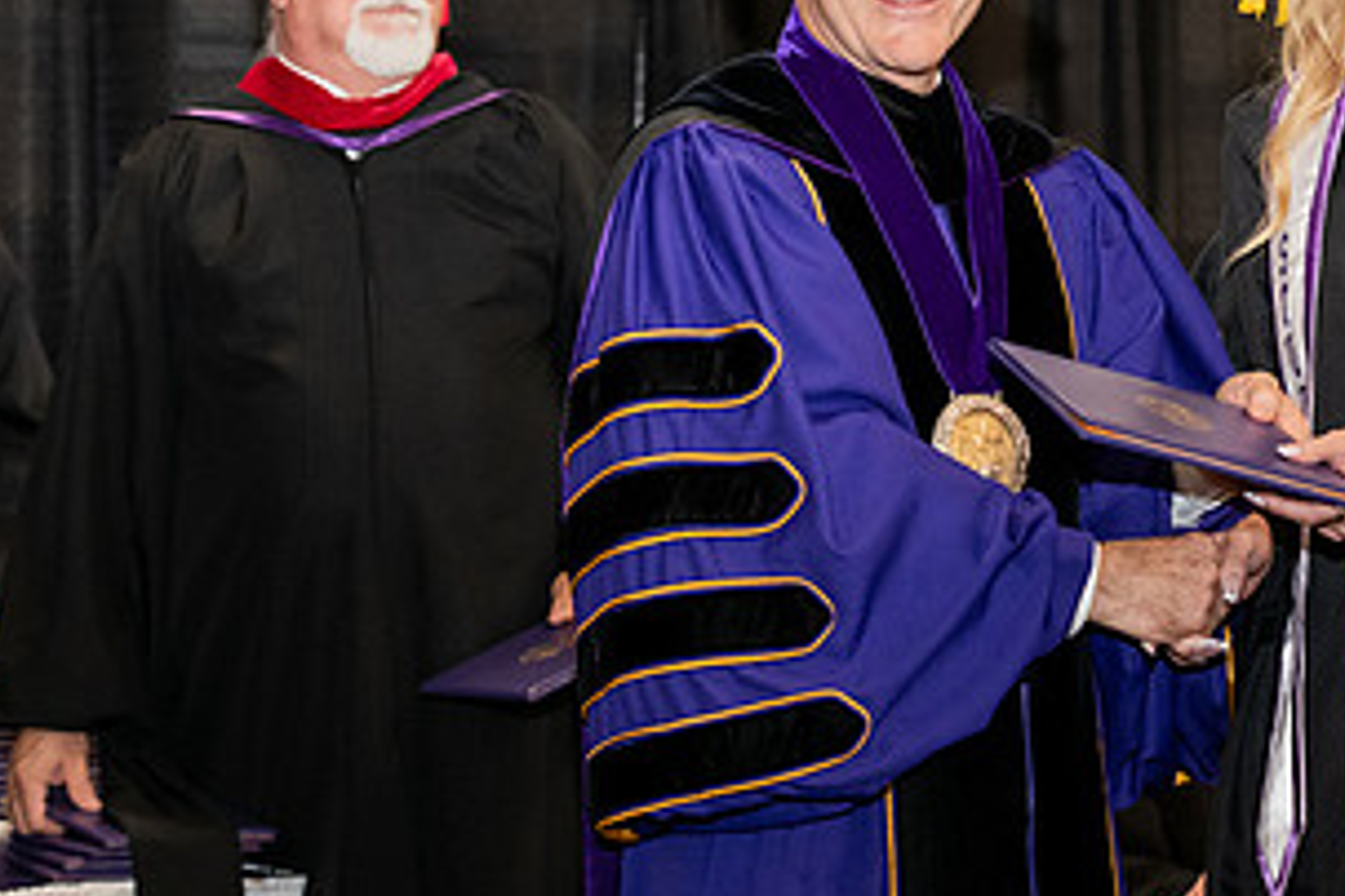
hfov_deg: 15.2
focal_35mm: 134
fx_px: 5006
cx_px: 1017
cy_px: 166
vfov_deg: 10.2
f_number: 5
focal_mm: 70
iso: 2000
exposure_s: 1/200
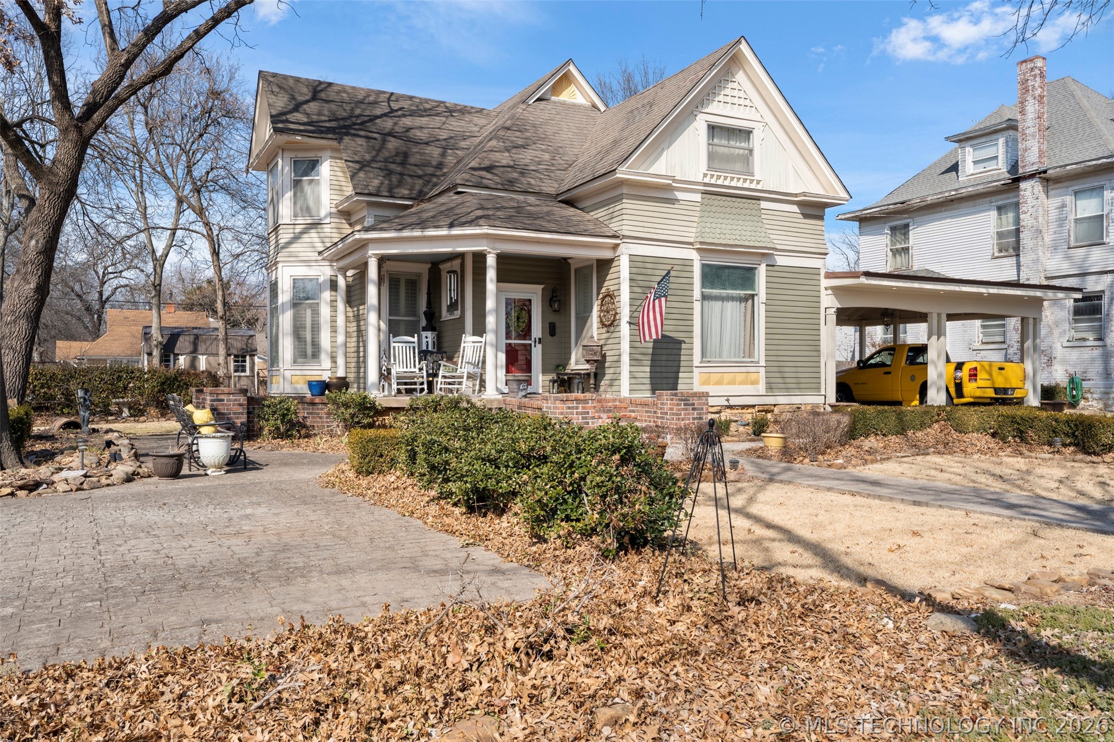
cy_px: 371
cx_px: 557
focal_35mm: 28
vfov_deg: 46.4
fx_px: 866
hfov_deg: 65.5
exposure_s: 1/200
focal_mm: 28
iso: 160
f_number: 8
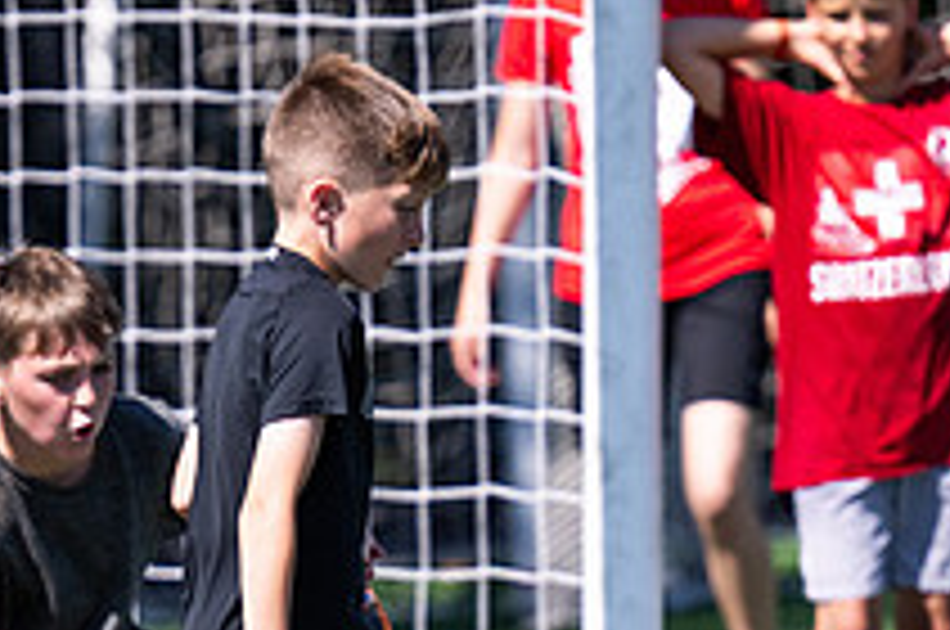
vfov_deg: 2.3
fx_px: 15440
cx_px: 493
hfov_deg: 3.5
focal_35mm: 586
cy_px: 606
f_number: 2.8
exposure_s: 1/8000
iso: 500
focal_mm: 160
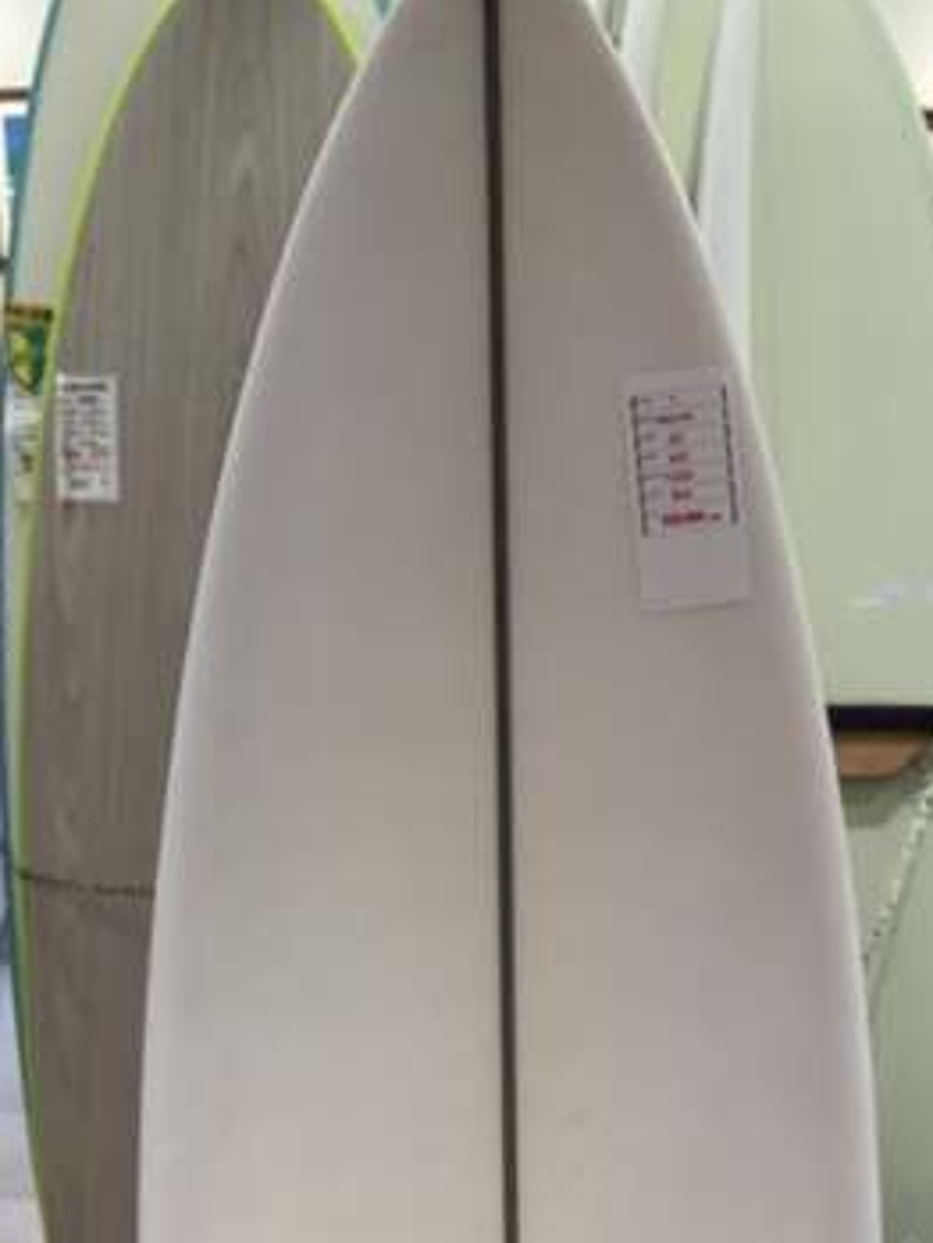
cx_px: 484
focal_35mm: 71
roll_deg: +0.7
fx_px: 2550
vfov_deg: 26.2
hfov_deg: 20.7
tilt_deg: -15.3
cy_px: 1193
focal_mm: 3.3
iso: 80
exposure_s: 1/50
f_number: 2.4
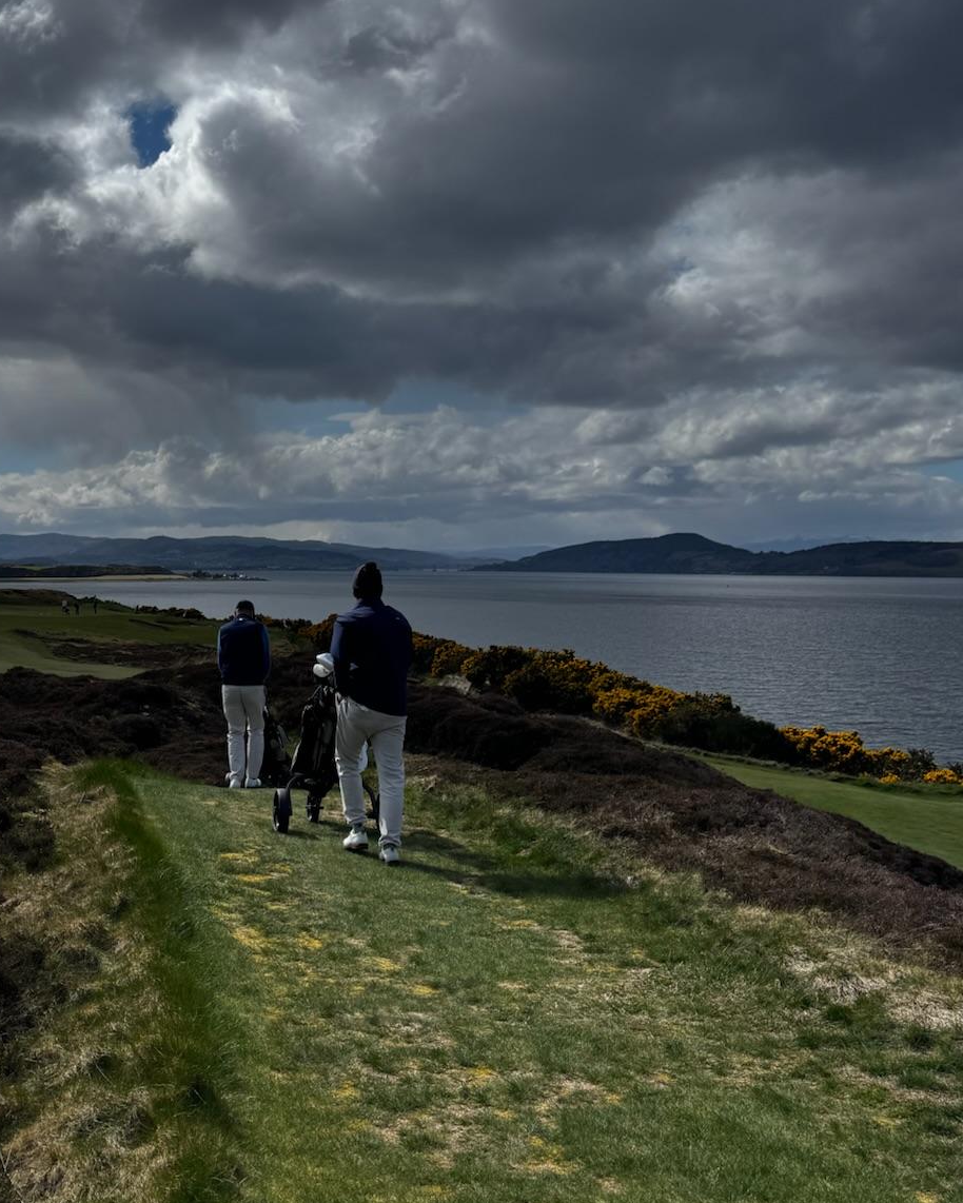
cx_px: 171
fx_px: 1496
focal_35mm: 42
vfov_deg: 43.5
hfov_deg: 34.4
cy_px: 467
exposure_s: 1/12346
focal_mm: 6.76
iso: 64
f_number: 1.78
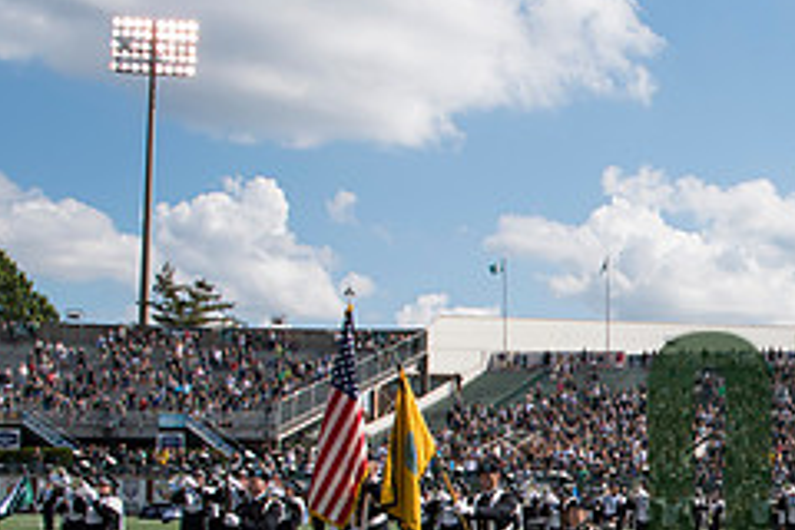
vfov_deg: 22.7
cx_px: 898
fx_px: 1281
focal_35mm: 58
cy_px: 489
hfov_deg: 30.4
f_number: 7.1
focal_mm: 24
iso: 200
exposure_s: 1/1000
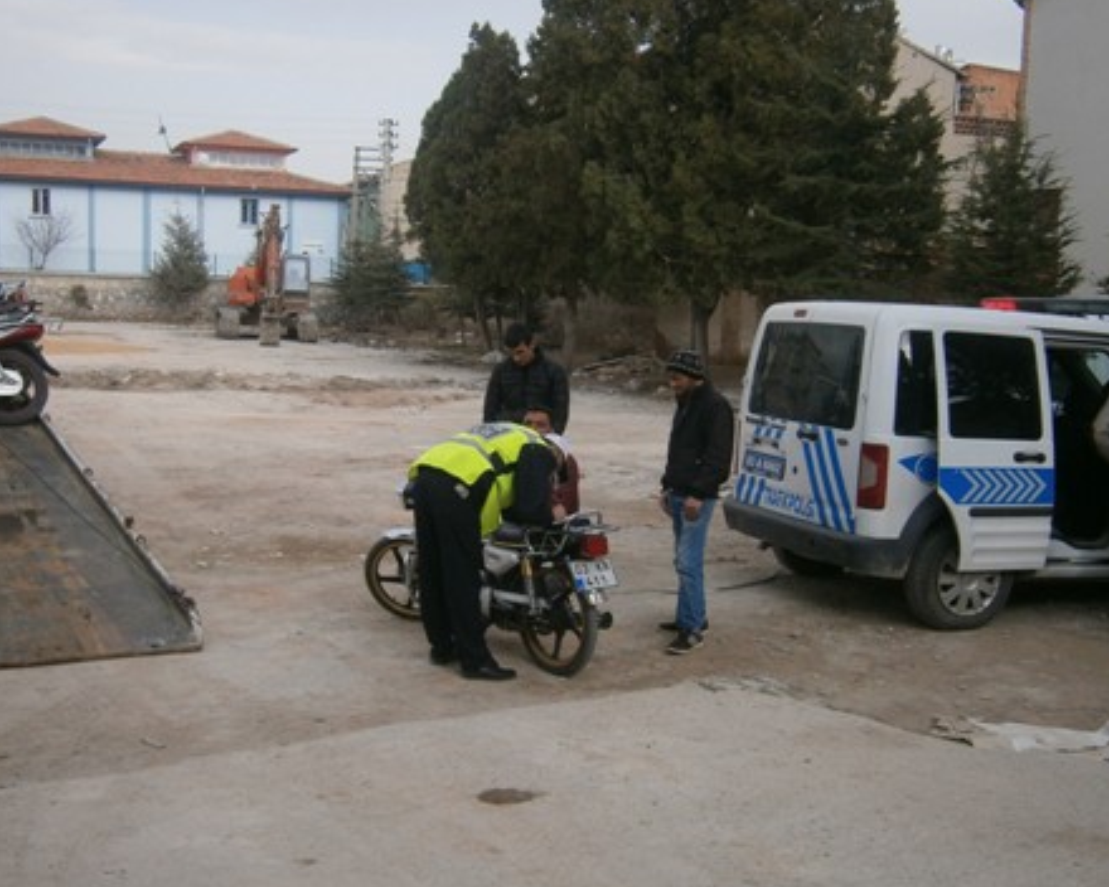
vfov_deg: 34.1
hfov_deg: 42.0
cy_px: 506
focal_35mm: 44
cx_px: 512
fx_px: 1444
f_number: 2.9
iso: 80
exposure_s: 1/320
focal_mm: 5.5
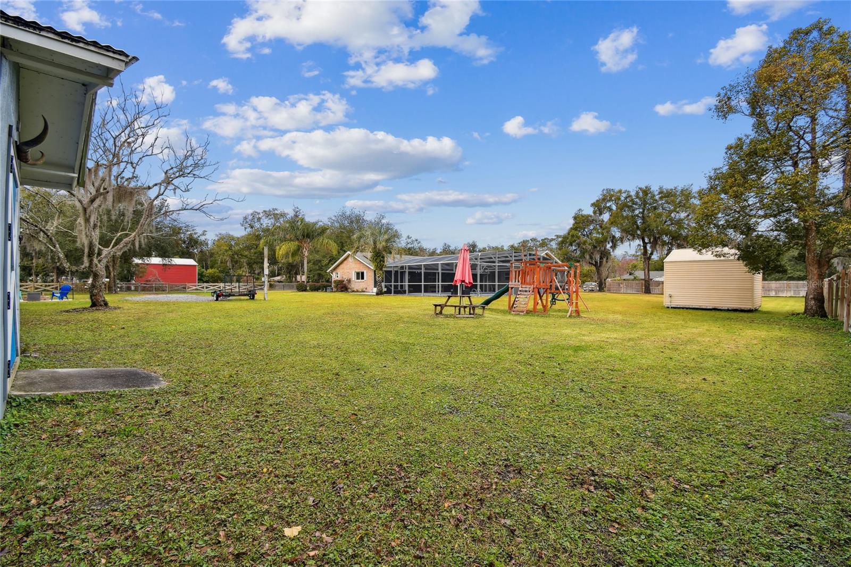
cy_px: 284
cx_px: 426
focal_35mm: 15
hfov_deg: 100.4
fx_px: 354
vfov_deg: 77.3
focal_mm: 10
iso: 100
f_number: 7.1
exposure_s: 1/160
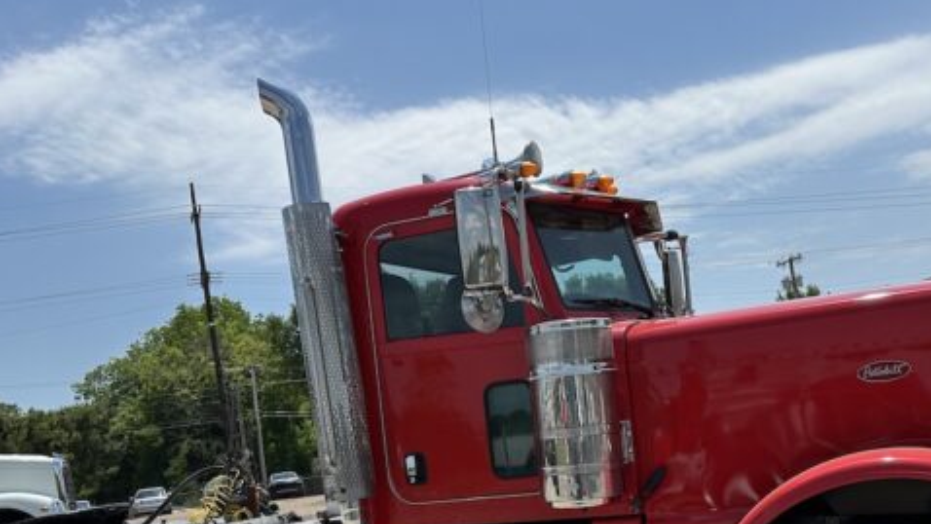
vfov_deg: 27.5
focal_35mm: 42
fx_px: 1037
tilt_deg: +1.1
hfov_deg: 48.3
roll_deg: +8.6
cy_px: 452
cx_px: 483
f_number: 1.78
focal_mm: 6.86
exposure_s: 1/7042
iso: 80
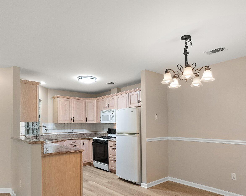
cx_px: 128
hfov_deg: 72.6
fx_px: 167
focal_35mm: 23
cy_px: 122
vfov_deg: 60.1
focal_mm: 14
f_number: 7.1
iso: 2000
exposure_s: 1/8
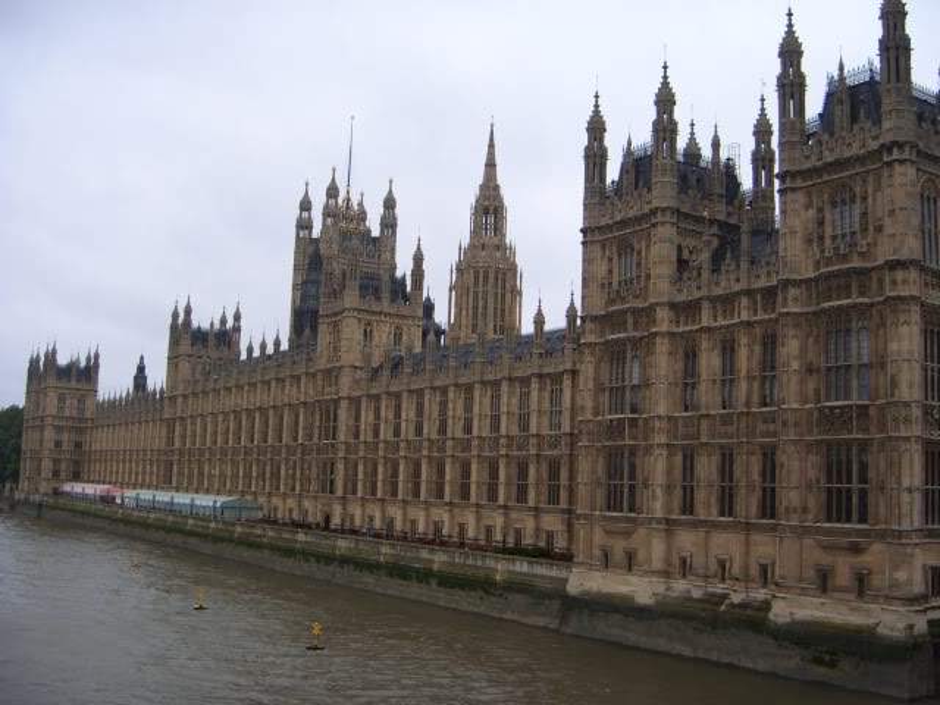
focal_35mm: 39
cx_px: 470
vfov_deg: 36.8
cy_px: 352
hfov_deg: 47.9
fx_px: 1059
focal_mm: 8
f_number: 2.8
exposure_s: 1/160
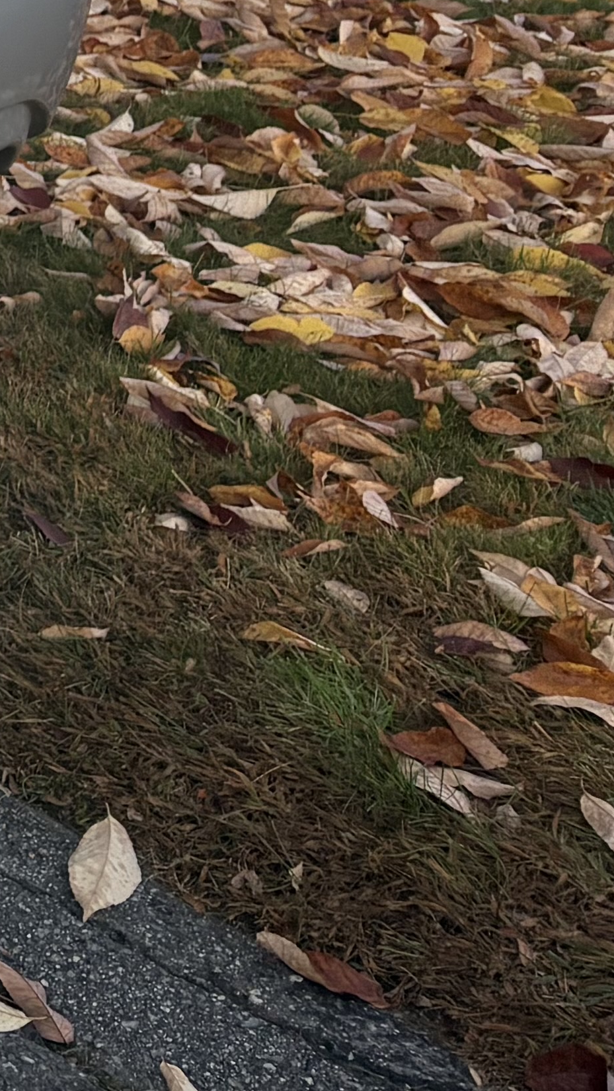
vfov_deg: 20.7
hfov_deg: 9.6
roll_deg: +1.3
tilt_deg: -11.0
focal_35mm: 98
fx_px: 2836
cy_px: -115
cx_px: -1240
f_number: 1.6
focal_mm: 5.96
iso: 64
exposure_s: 1/907
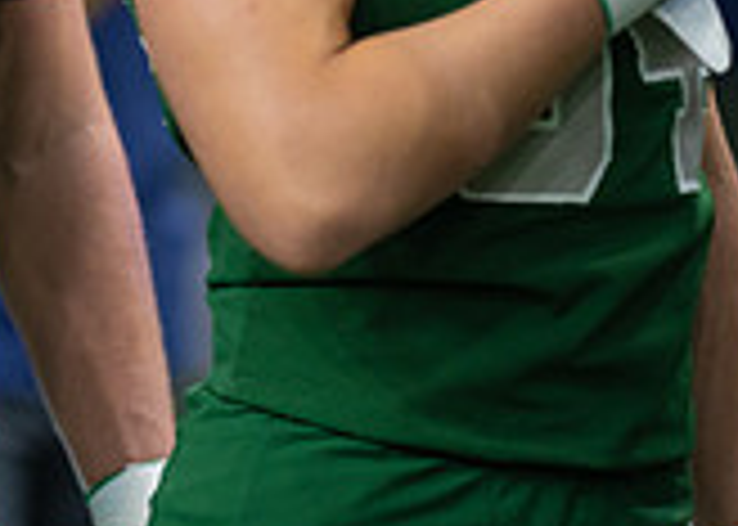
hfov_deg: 4.0
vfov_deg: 2.9
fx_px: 10455
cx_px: -302
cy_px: -310
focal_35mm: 499
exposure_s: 1/400
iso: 500
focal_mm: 135
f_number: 1.8
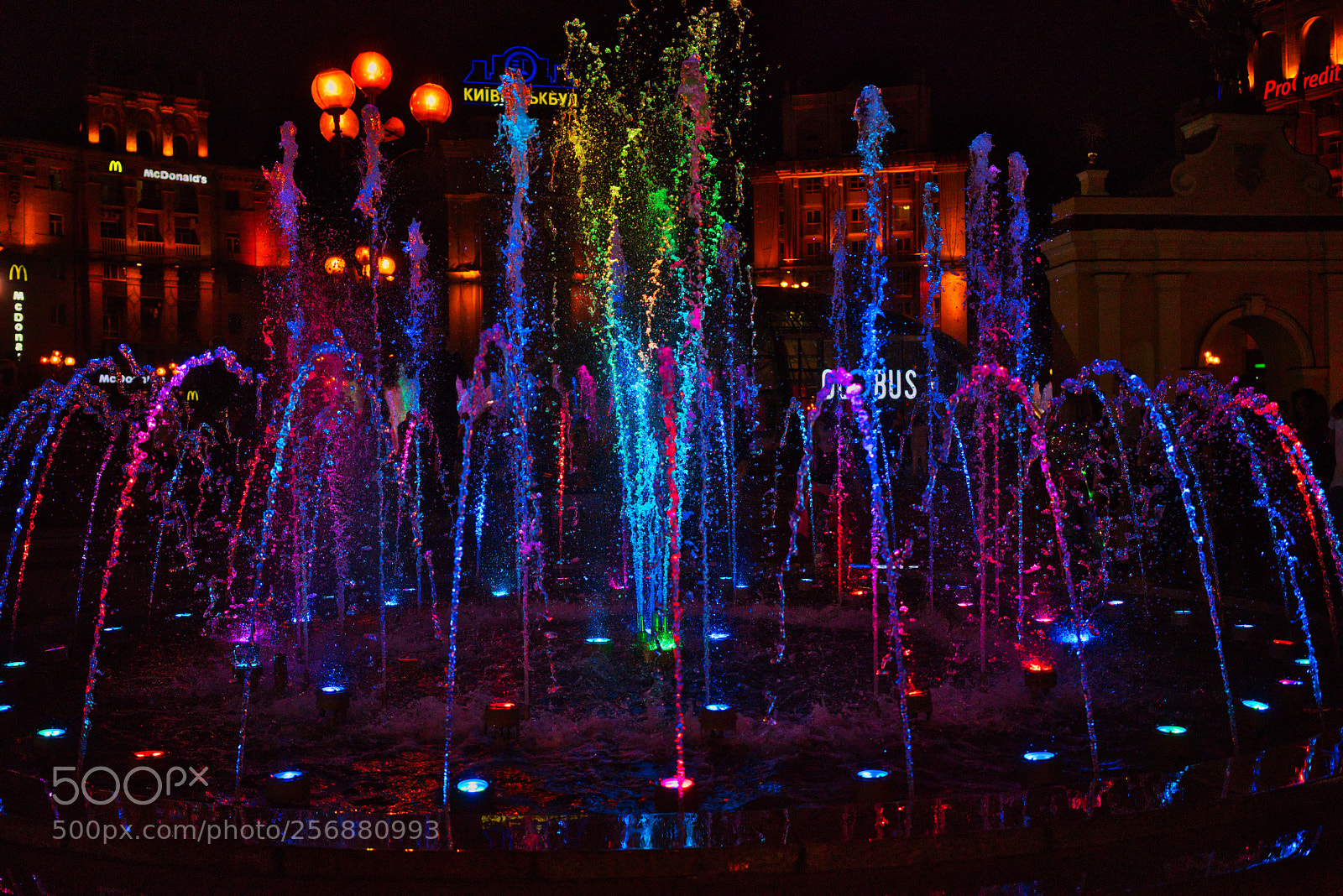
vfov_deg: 37.9
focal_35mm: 35
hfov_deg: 54.4
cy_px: 448
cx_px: 672
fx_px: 1306
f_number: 2.8
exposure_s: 1/2500
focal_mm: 35
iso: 5000
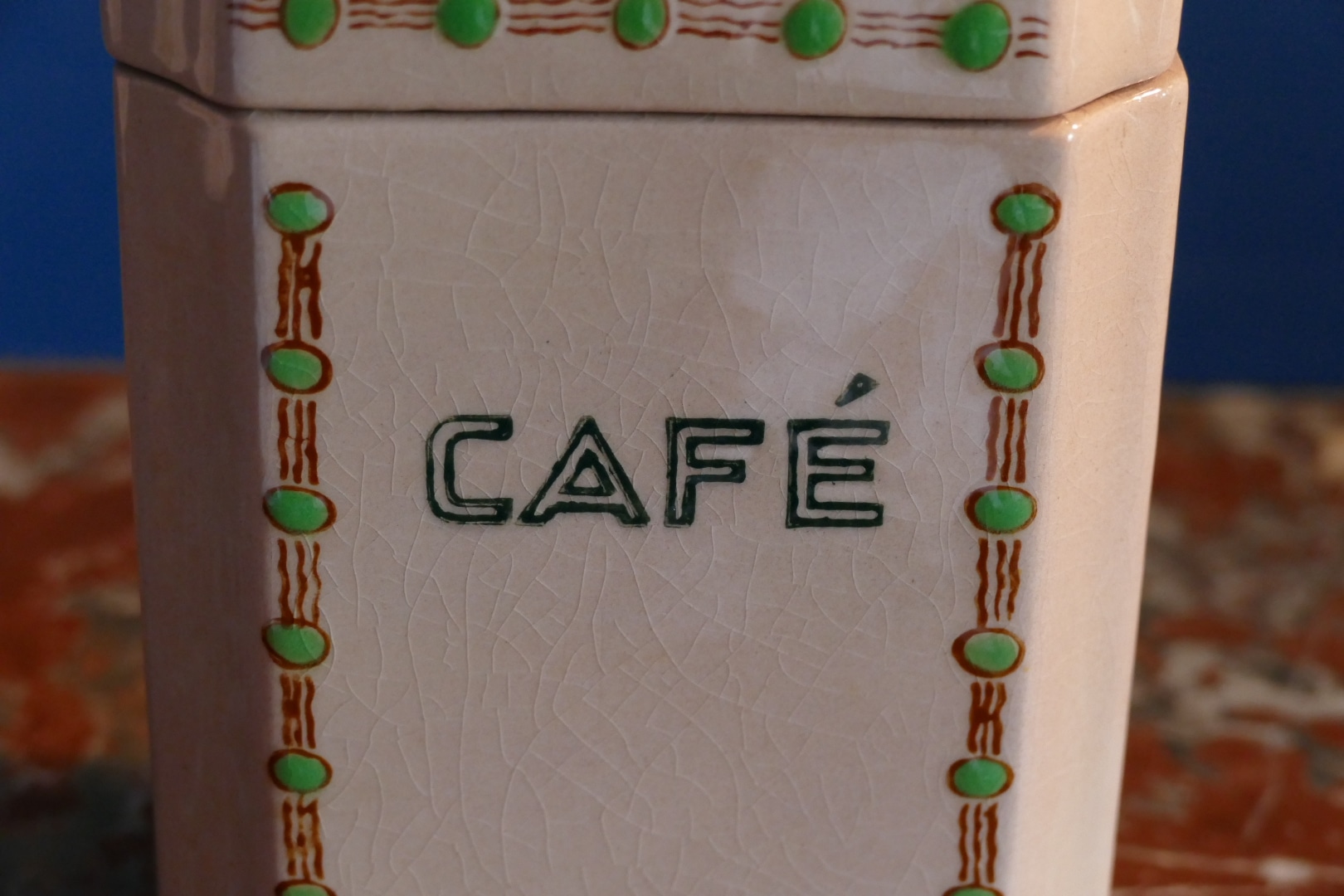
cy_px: 448
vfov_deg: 13.7
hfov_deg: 20.4
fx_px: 3733
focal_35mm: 100
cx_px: 672
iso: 1600
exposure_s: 1/60
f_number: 3.8
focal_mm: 36.53
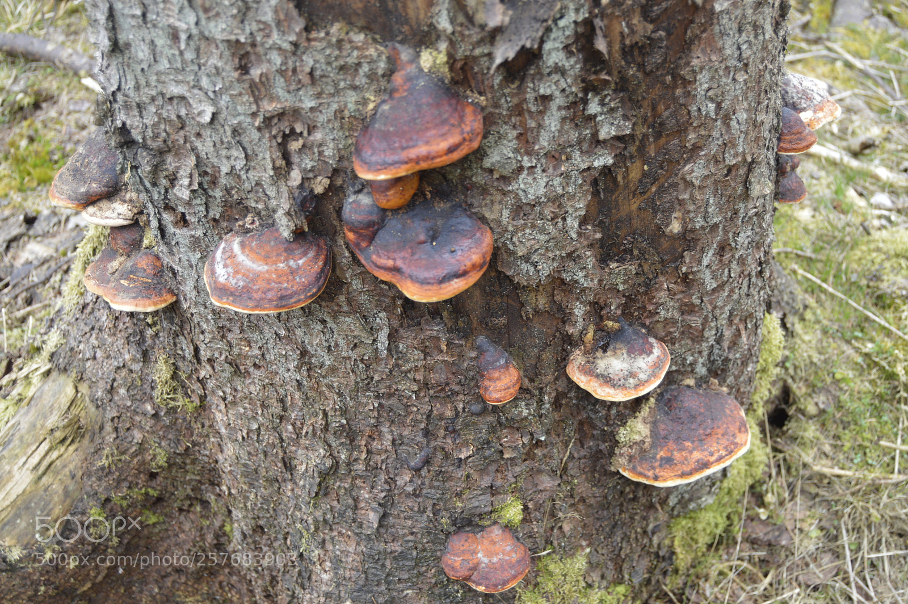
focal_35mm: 46
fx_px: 1172
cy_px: 302
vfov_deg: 28.9
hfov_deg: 42.4
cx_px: 454
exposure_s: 1/60
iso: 400
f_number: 4.2
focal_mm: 31
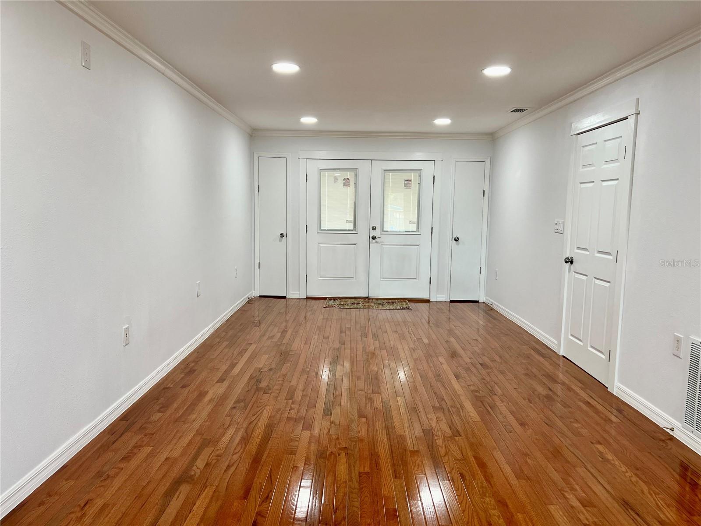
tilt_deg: -6.1
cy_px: 263
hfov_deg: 67.3
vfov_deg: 53.1
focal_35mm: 26
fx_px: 527
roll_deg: -0.5
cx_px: 350
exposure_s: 1/120
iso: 64
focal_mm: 5.7
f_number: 1.5
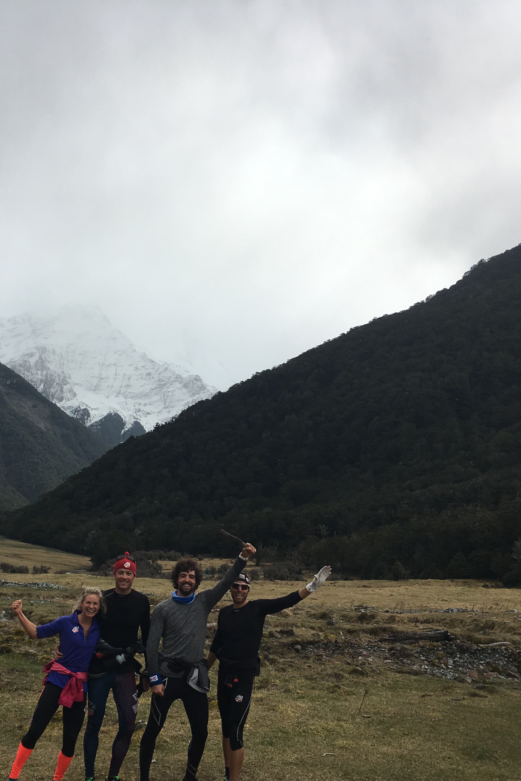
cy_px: 398
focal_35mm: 41
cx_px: 169
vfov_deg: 47.4
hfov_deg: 32.3
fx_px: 890
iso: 25
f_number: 2.2
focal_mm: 4.15
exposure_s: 1/2564
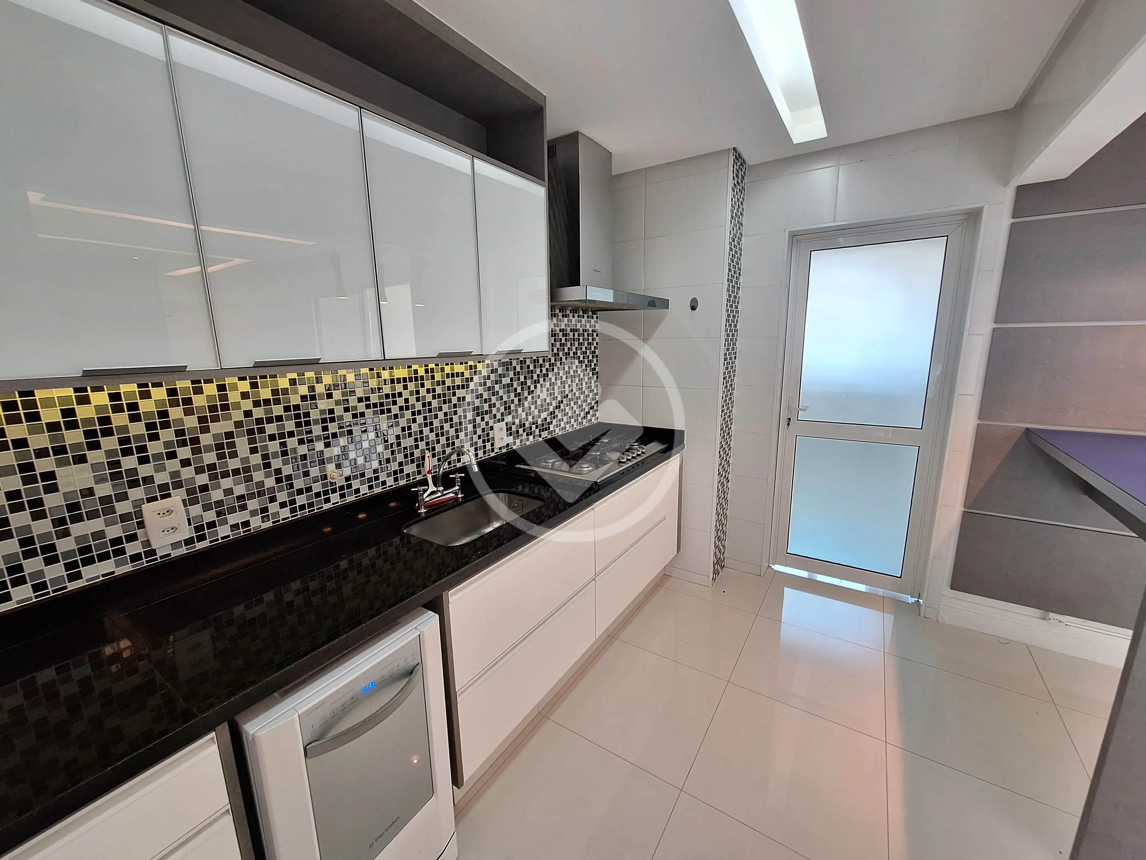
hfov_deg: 106.2
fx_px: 430
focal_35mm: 13
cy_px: 430
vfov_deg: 89.9
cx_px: 573
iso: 100
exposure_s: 1/50
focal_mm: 1.74
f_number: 2.2
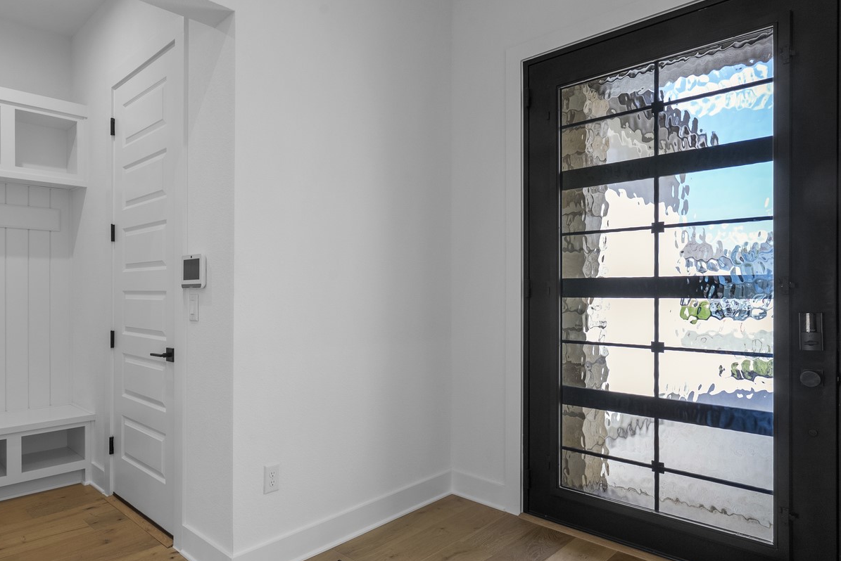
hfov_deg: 75.0
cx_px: 325
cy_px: 296
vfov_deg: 55.1
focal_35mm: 23
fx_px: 538
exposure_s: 1/4
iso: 500
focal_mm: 17
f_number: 11
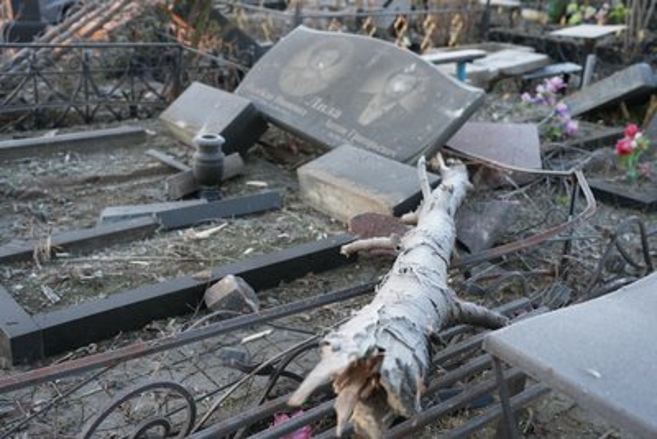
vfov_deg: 34.2
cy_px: 220
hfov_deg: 49.5
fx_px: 712
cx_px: 328
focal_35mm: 39
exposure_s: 1/160
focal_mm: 39
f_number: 4
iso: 500
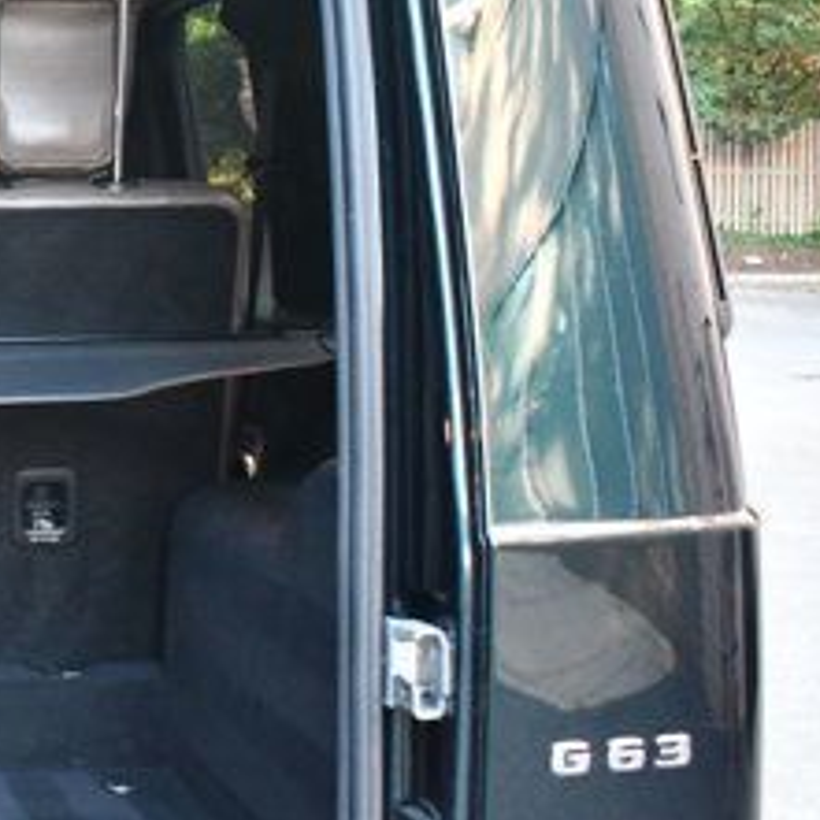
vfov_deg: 23.4
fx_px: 1983
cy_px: 373
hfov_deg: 21.1
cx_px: -267
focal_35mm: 74
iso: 2200
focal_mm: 20
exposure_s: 1/125
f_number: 3.5
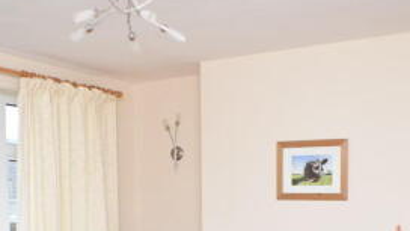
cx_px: 192
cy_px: 227
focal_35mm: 68
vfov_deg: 17.4
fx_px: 739
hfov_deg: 31.0
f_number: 4.5
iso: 400
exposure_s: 1/80
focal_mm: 18
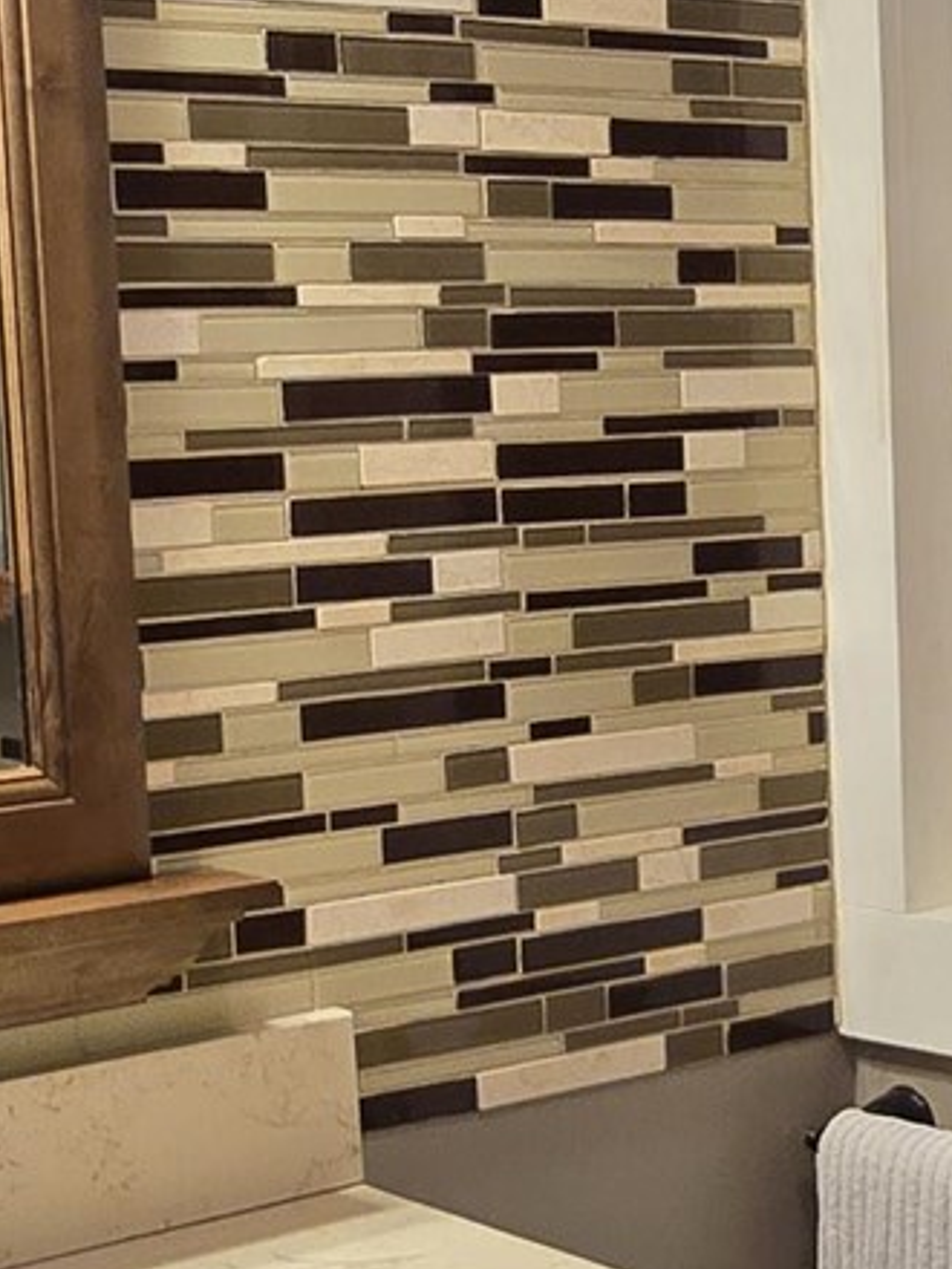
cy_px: 715
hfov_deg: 21.6
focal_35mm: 68
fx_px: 2493
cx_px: 407
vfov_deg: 28.5
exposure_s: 1/60
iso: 250
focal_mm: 2.2
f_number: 2.2
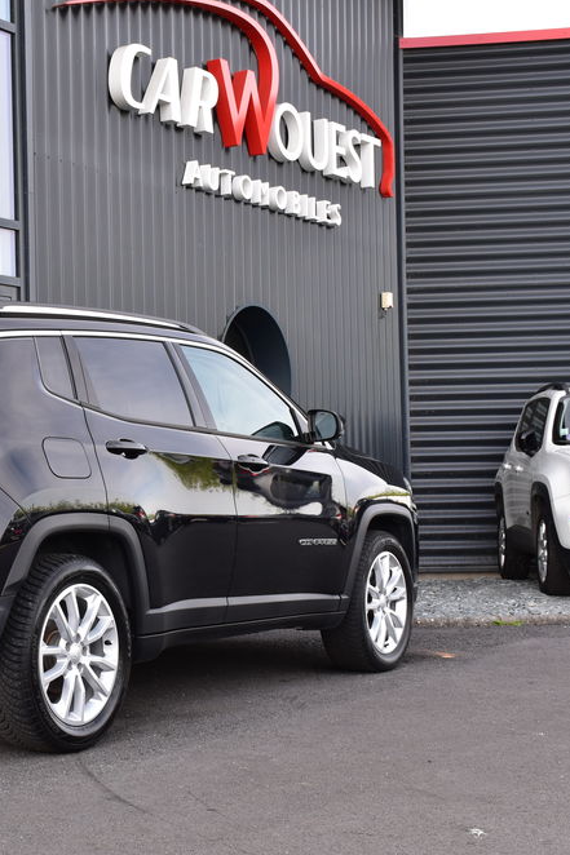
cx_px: 57
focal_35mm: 68
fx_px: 1616
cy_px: 428
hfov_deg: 19.6
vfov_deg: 29.7
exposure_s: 1/100
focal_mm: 30
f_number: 9
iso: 400
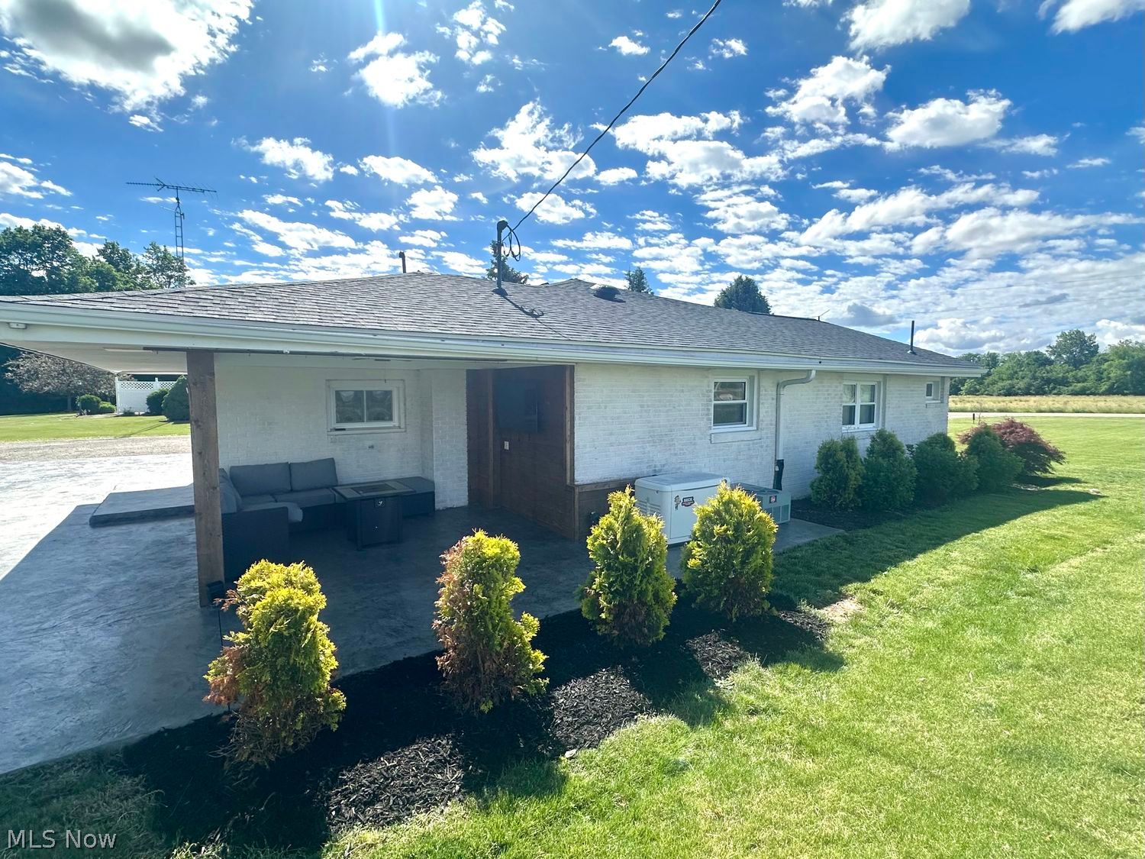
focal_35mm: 14
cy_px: 430
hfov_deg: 102.1
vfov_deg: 85.7
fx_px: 463
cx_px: 572
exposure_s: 1/2020
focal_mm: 2.22
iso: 50
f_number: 2.2
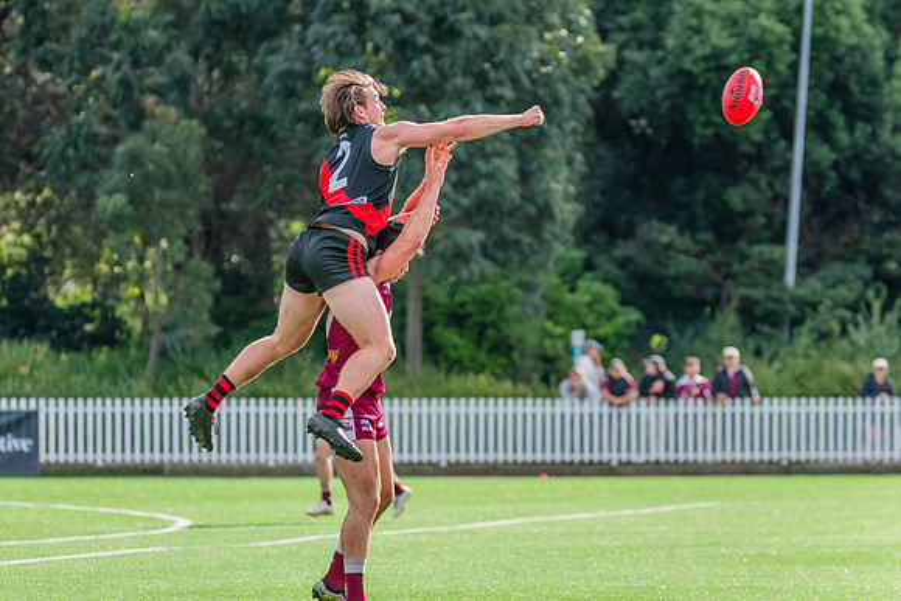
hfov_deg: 6.4
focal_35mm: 324
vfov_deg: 4.2
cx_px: 370
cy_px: 251
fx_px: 8116
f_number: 6.3
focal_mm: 270
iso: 800
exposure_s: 1/1250
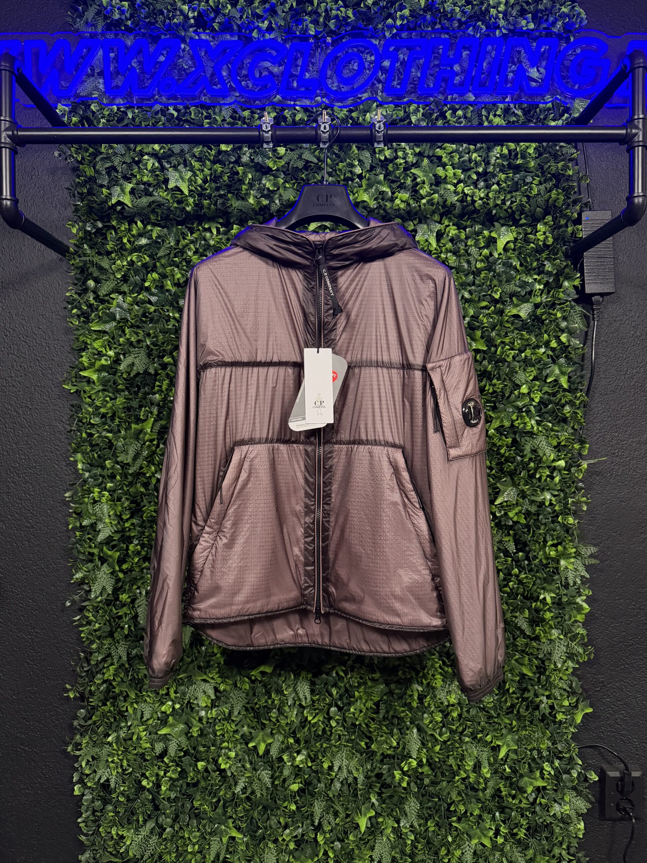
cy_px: 432
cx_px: 324
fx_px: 598
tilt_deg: -1.7
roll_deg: -0.3
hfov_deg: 56.8
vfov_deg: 71.6
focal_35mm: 24
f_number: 1.78
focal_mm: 6.76
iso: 640
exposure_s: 1/51
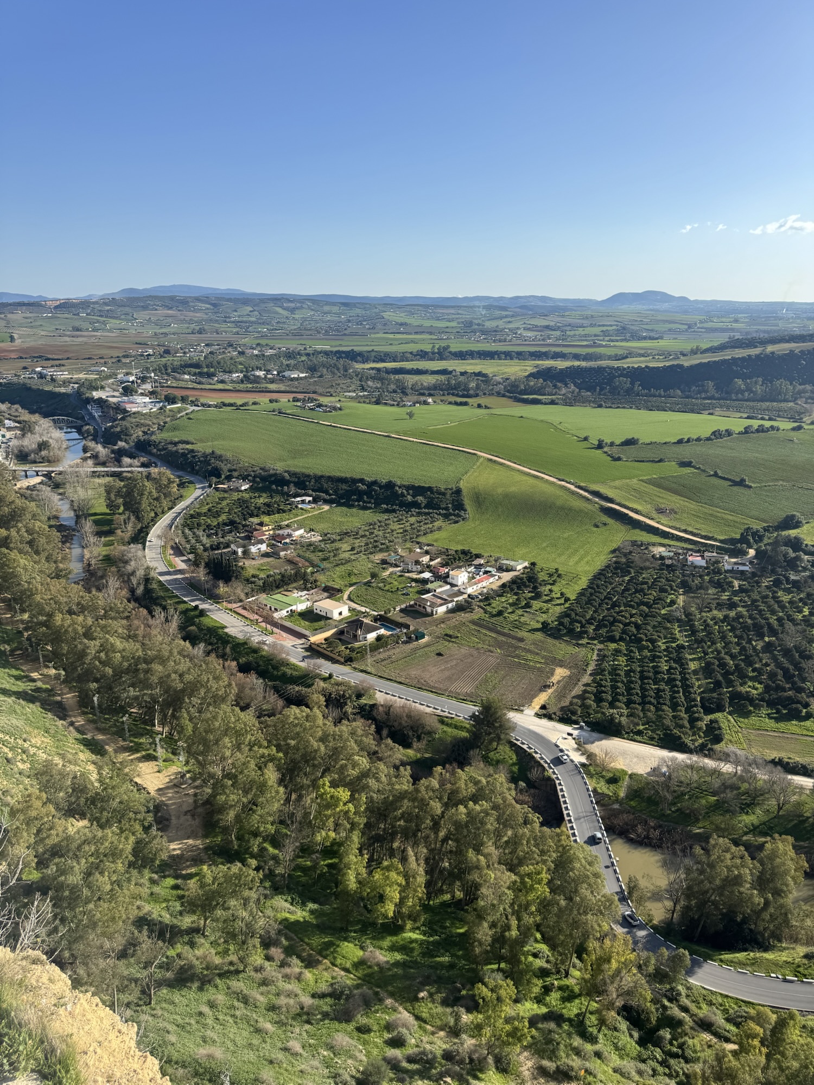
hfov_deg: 56.8
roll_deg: +0.5
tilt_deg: -17.1
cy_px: 542
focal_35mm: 24
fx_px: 752
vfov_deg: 71.6
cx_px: 407
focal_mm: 6.76
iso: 80
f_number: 1.78
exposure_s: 1/3597
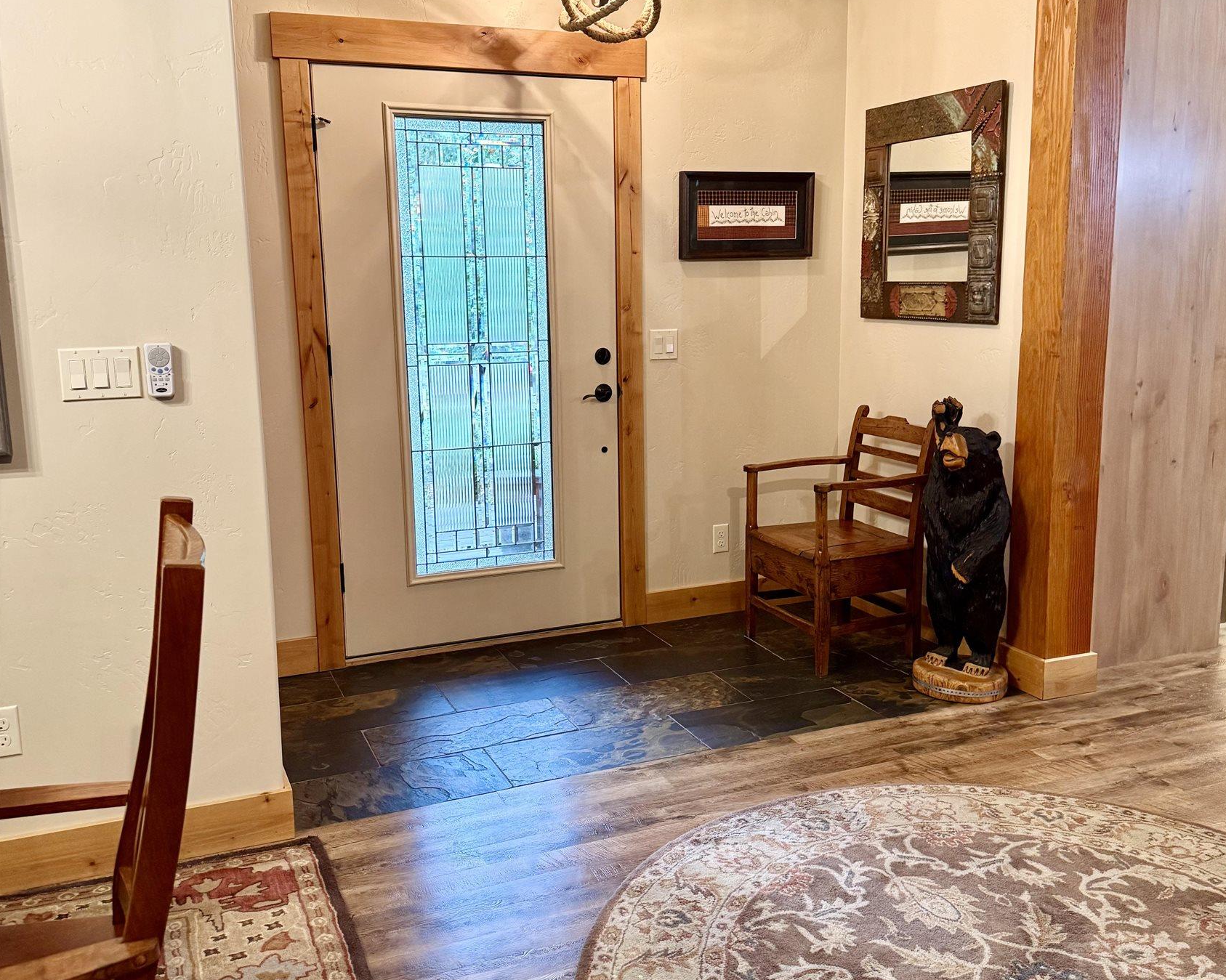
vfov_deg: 45.8
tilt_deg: -9.4
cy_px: 468
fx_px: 1161
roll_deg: +0.3
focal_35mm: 32
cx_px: 625
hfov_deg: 55.7
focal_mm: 6.76
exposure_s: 1/60
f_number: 1.78
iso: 250
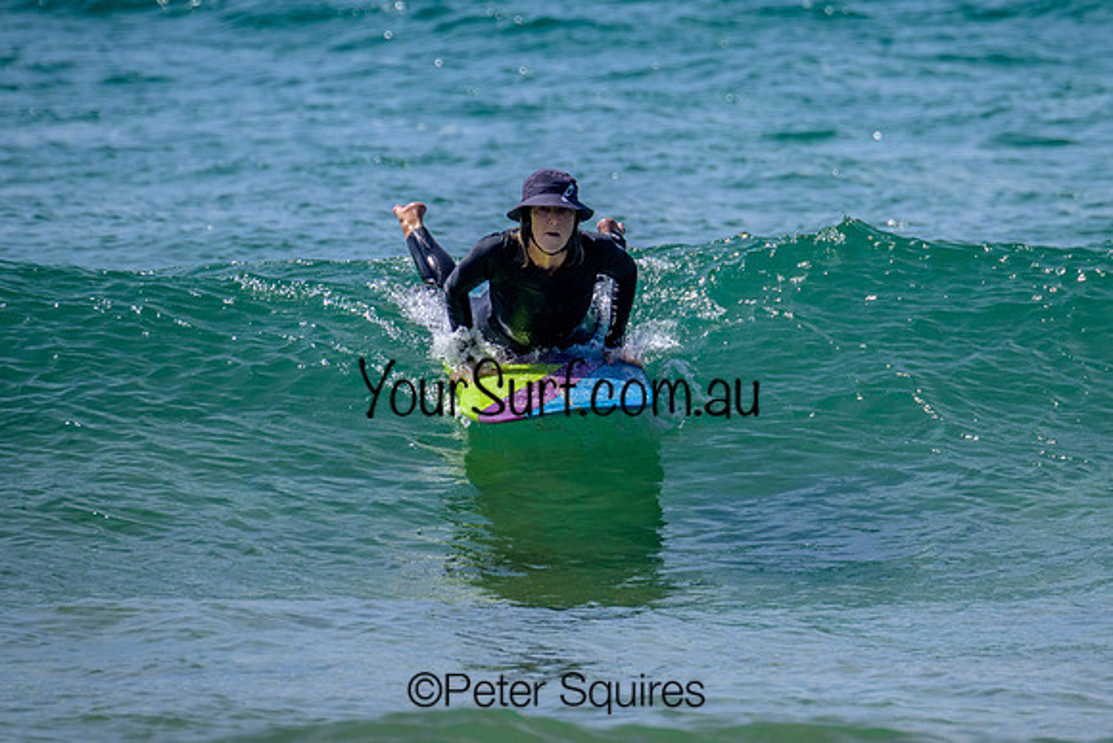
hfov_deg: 2.1
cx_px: 681
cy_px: 332
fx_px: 30265
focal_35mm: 979
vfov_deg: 1.4
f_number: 11
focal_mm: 800
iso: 1000
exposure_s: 1/2000
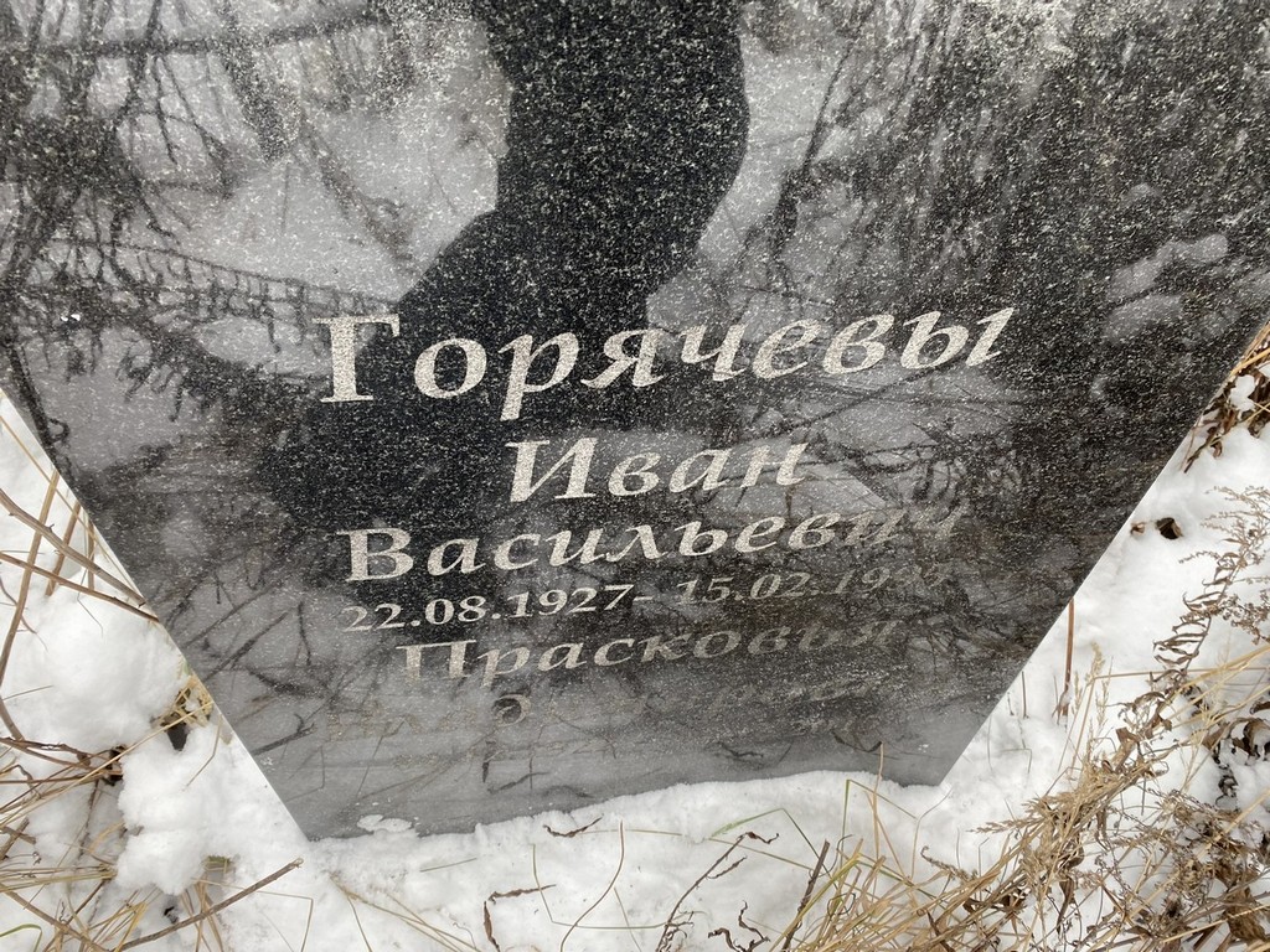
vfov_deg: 53.1
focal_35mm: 26
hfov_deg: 67.3
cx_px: 635
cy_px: 476
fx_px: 954
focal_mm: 4.25
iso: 50
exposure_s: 1/121
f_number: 1.8
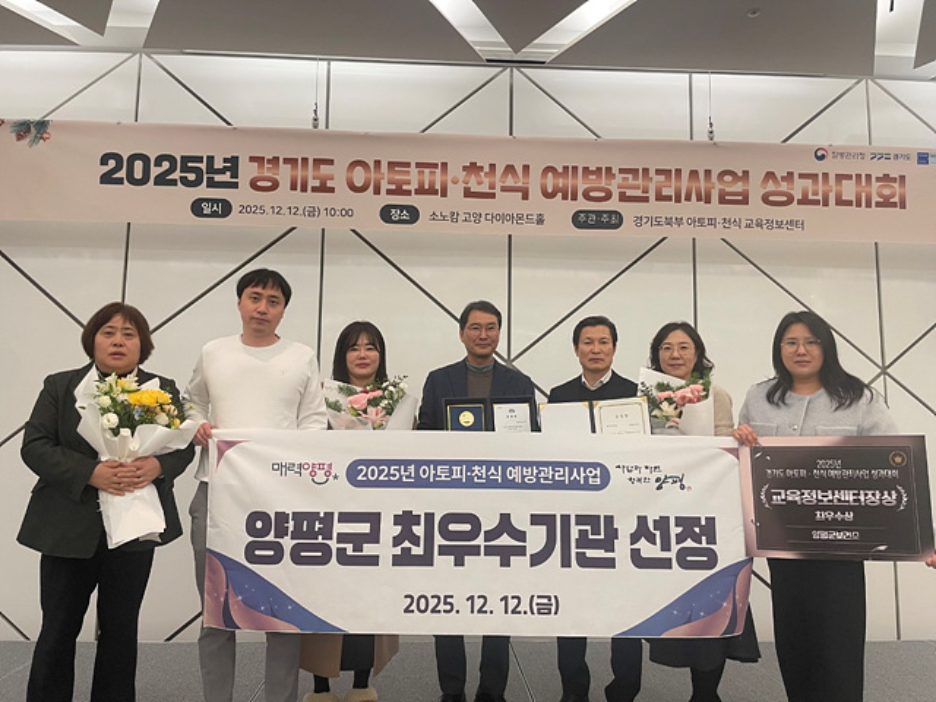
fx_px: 703
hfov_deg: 67.3
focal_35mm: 26
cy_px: 351
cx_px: 468
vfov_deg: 53.1
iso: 100
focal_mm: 4.2
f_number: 1.6
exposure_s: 1/60
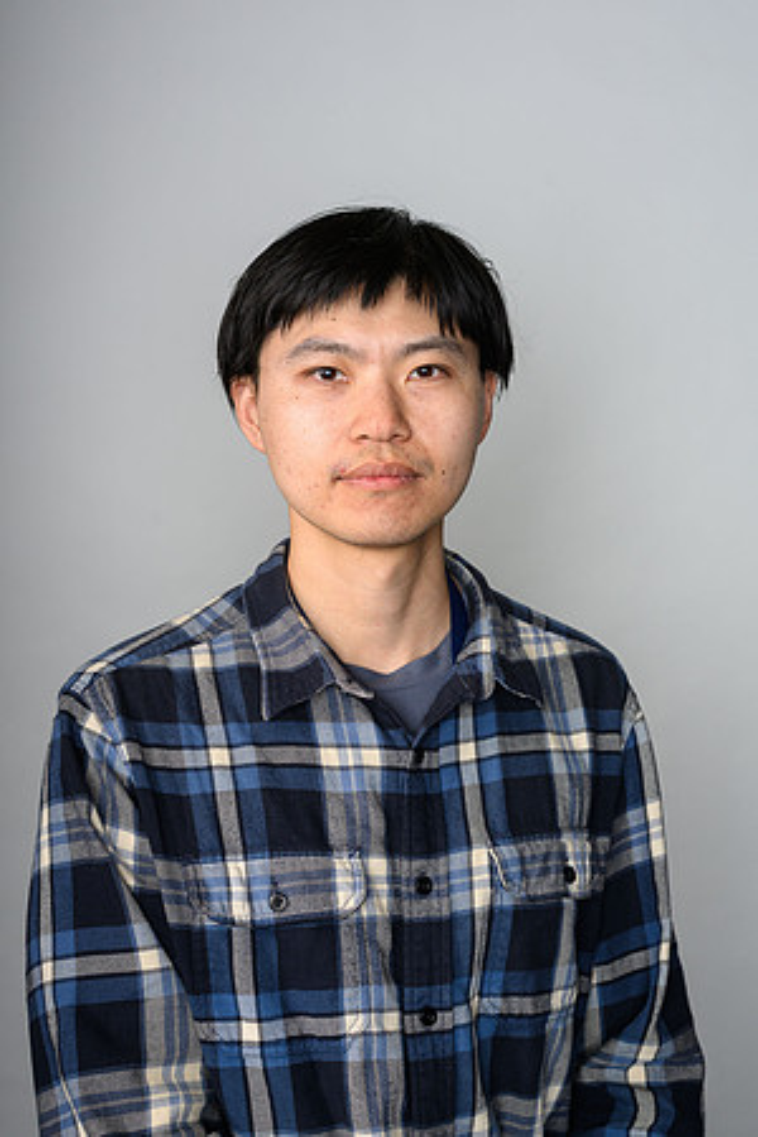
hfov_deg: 27.0
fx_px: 1579
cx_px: 379
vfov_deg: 39.6
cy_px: 568
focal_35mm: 50
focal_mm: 50
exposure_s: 1/200
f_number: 6.3
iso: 200
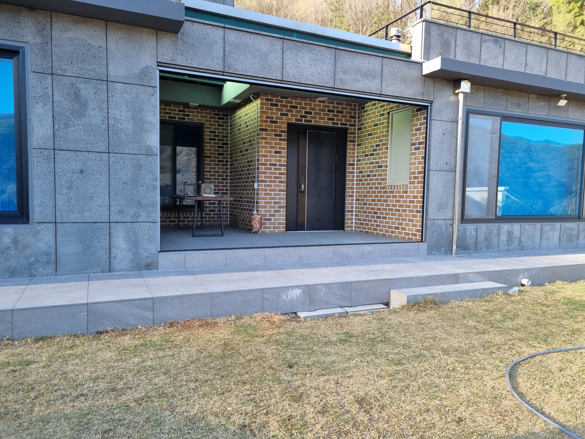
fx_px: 439
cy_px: 220
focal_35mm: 26
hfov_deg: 67.3
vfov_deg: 53.1
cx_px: 292
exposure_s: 1/232
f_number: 1.8
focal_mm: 5.4
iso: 50
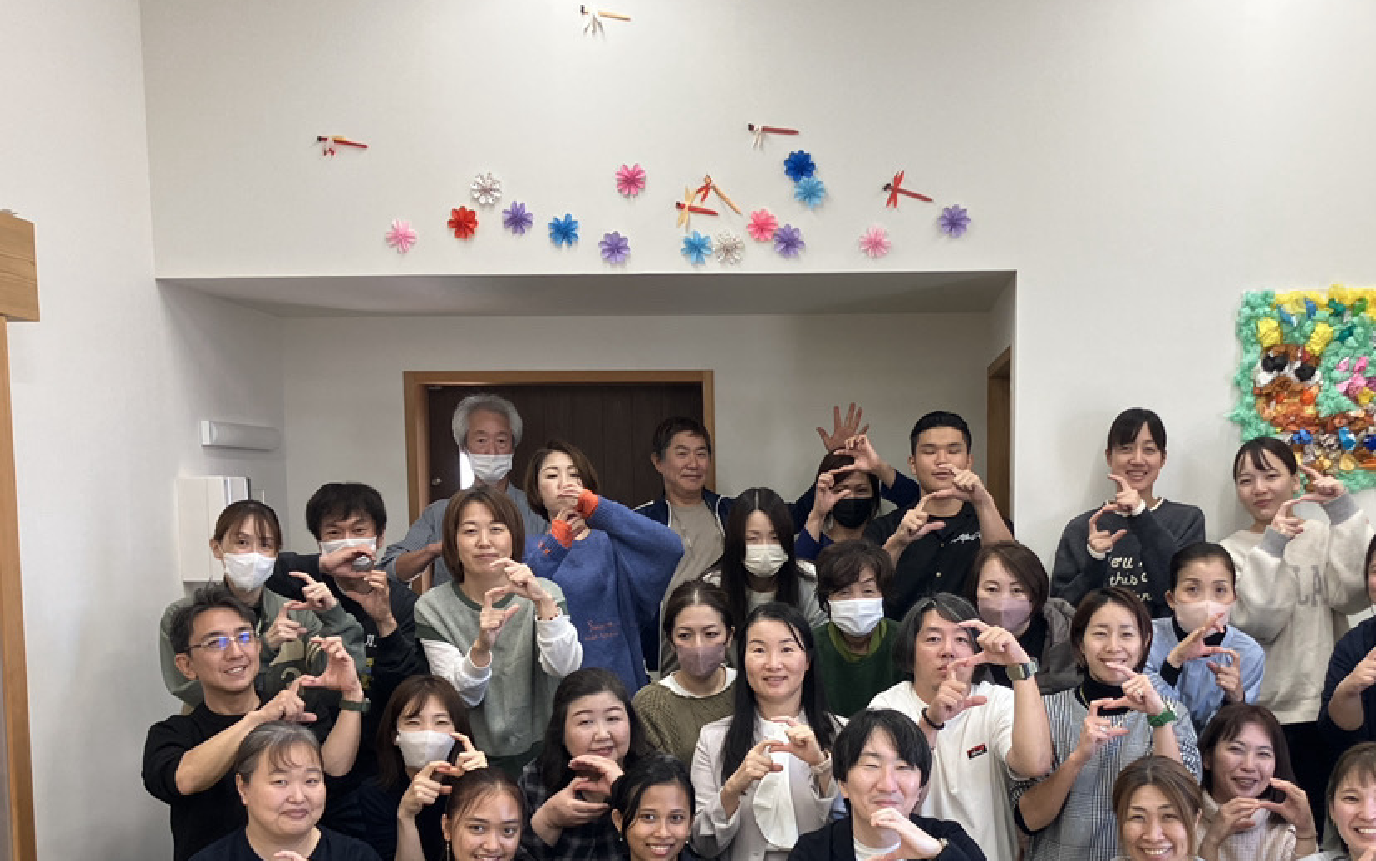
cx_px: 851
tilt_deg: -6.1
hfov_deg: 45.8
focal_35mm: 43
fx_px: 1613
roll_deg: -0.1
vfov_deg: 29.3
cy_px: 670
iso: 80
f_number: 1.8
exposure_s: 1/121
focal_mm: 3.99
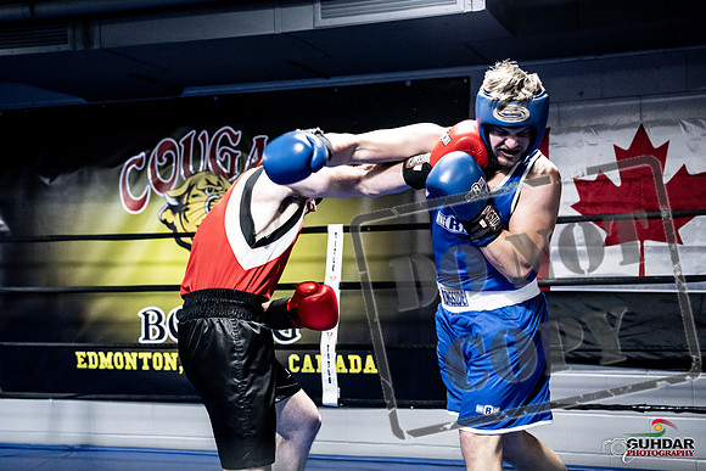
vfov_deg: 24.4
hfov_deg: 35.9
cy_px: 237
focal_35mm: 56
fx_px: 1089
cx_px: 335
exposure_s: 1/1000
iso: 8000
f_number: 2.8
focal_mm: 51
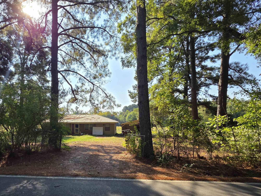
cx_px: 92
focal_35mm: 20
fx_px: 151
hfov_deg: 79.6
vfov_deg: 64.4
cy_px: 130
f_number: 1.9
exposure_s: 1/1047
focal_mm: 2.2
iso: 40
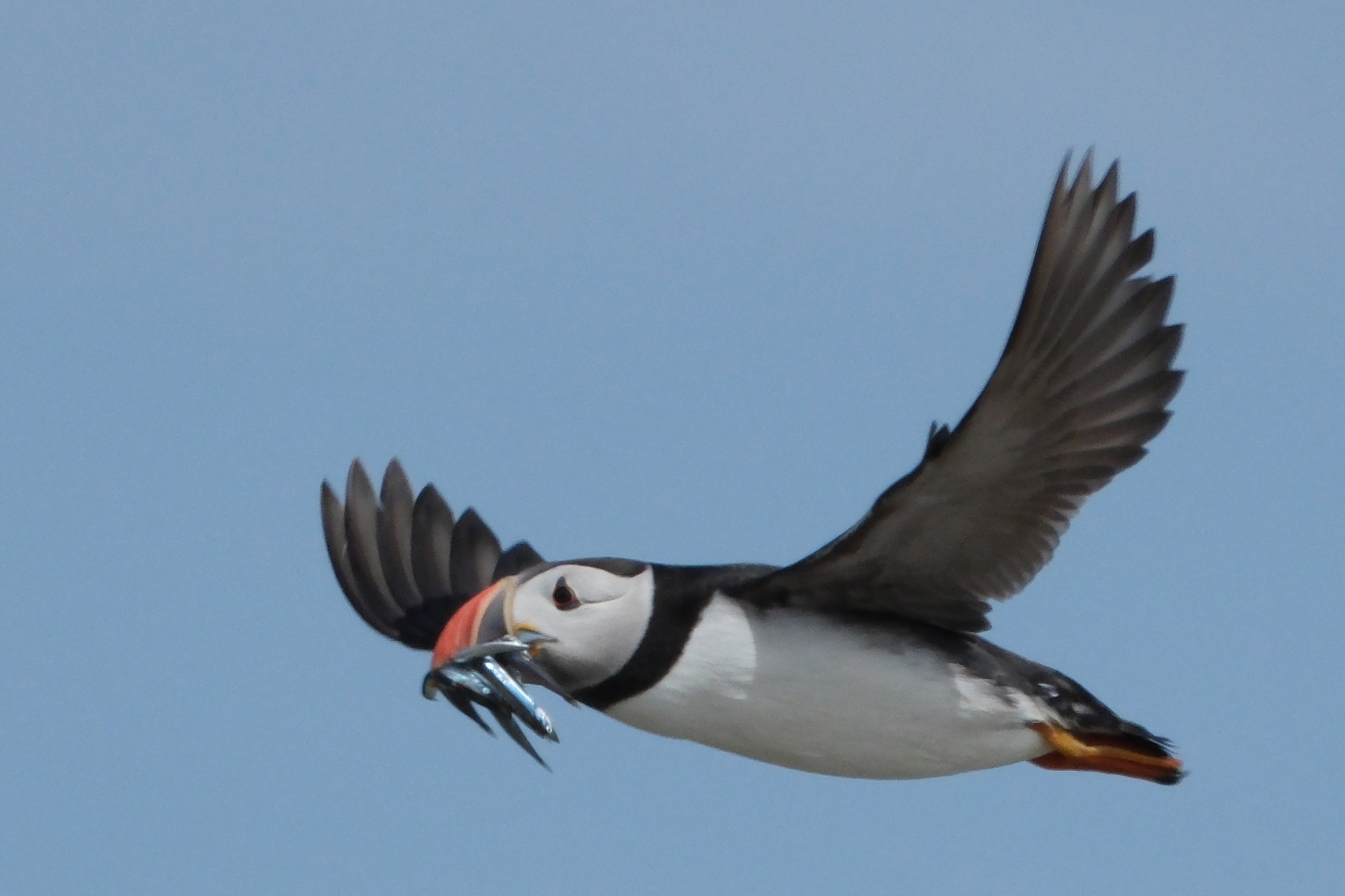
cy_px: 545
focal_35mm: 1473
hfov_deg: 1.4
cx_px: 735
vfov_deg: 0.9
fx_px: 55016
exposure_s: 1/4000
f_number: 8
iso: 1250
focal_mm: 600
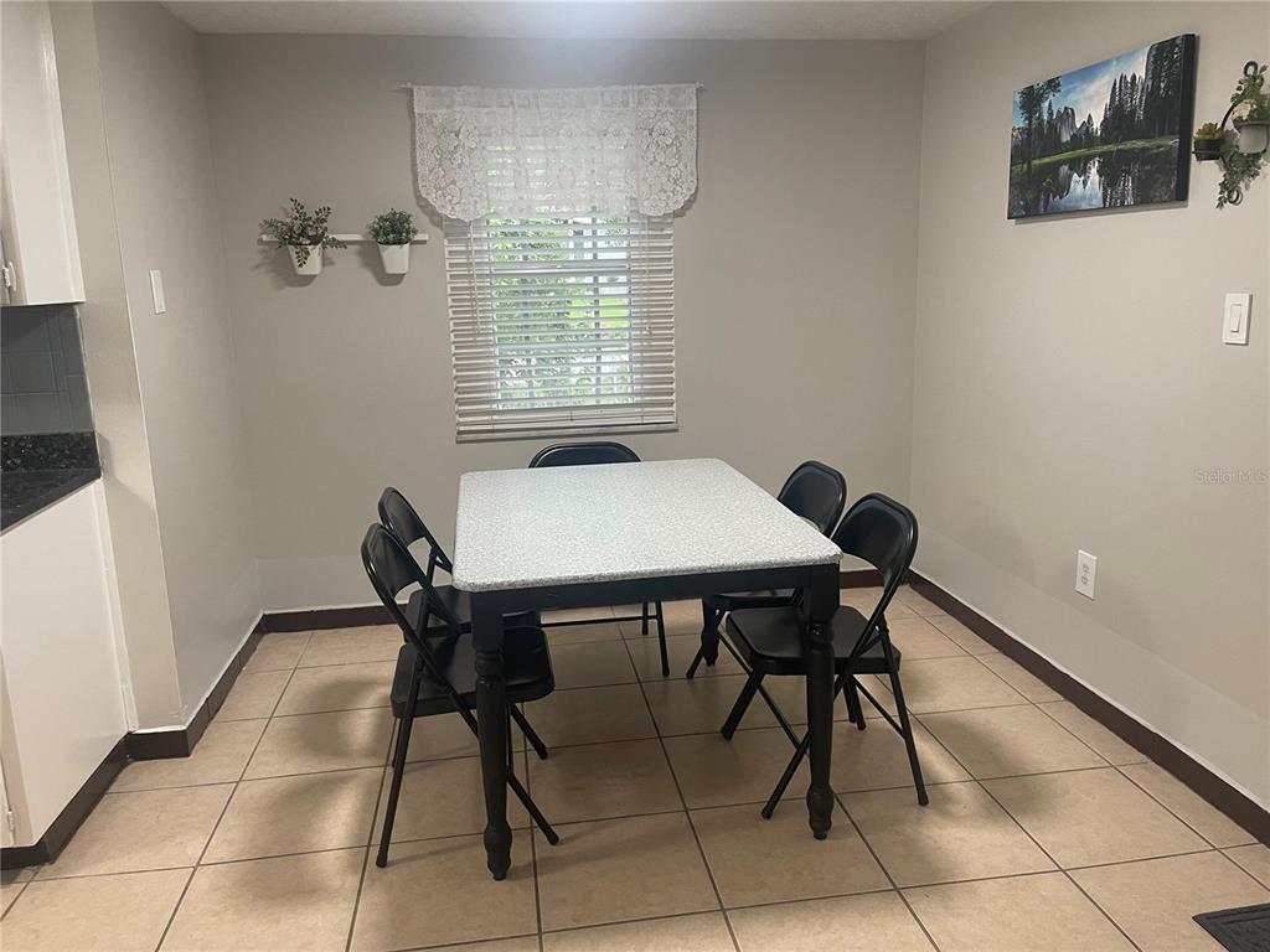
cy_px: 476
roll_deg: +0.6
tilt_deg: -10.0
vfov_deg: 54.9
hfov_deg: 69.4
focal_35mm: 25
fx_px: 917
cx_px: 635
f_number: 1.6
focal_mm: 5.1
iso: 125
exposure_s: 1/60
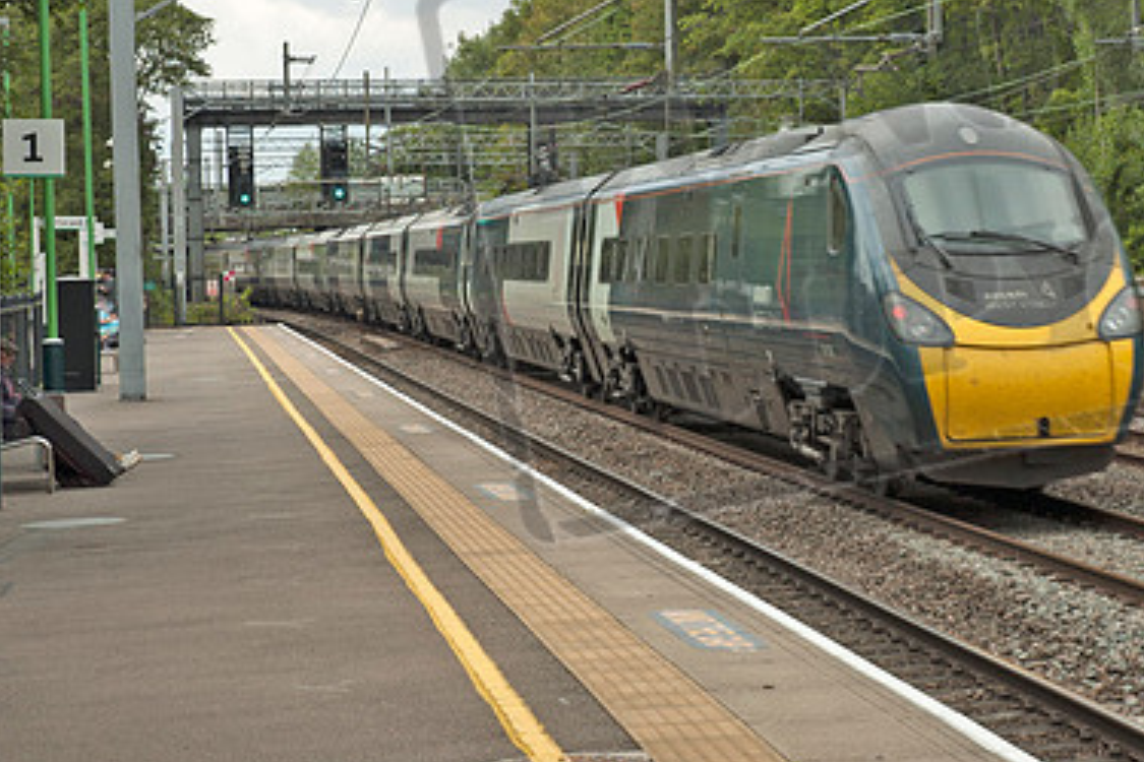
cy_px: 195
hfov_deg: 19.9
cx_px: 857
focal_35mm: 102
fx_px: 3241
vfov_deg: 13.4
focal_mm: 44
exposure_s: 1/200
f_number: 7.1
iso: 200
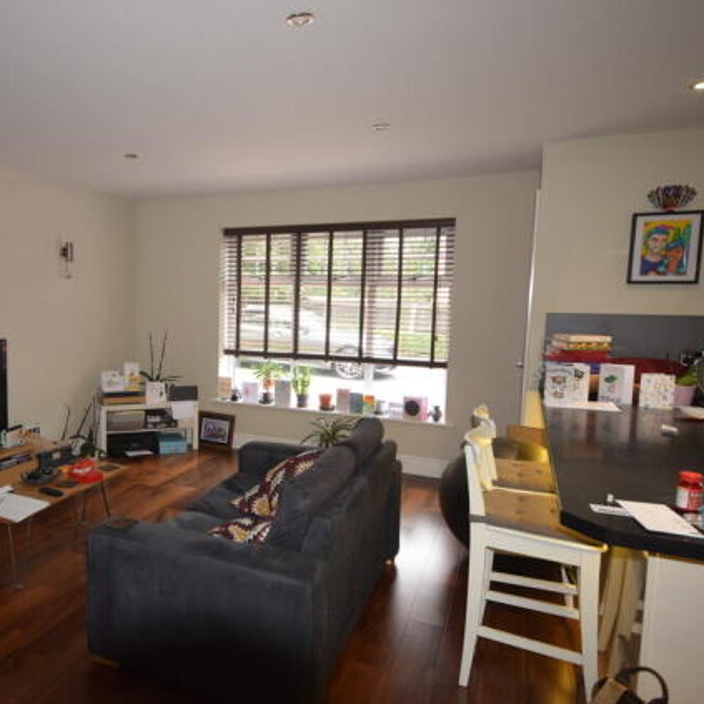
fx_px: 590
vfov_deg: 61.6
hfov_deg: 59.3
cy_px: 357
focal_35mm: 26
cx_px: 202
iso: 1000
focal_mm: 13
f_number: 4.5
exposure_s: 1/60
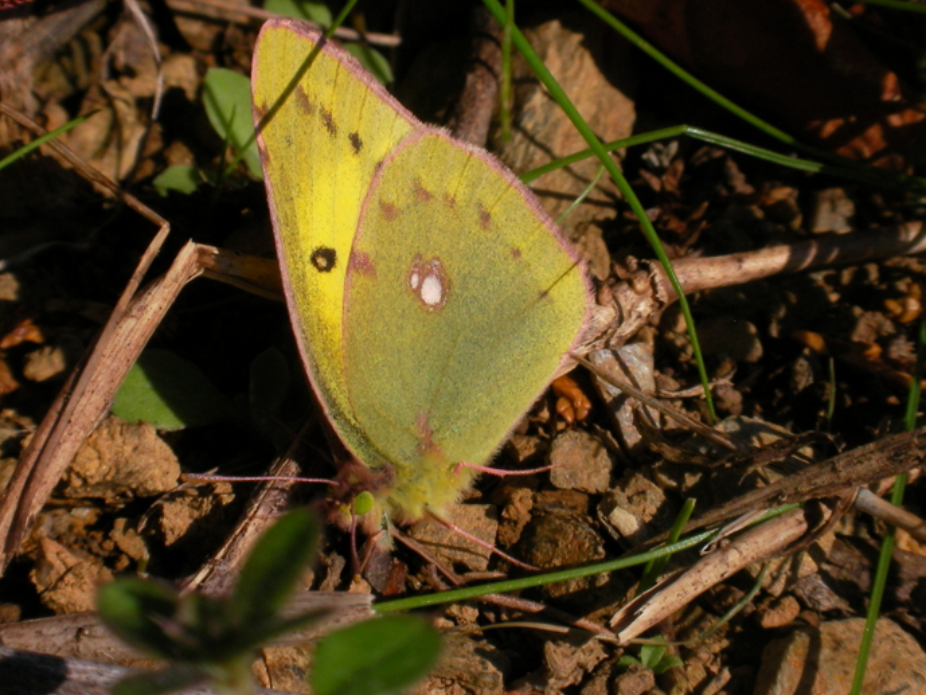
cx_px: 398
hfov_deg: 16.0
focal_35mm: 123
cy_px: 329
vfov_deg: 12.1
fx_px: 3291
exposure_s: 1/505
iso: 50
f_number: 6.2
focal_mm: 16.2
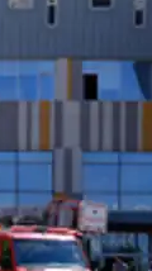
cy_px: 187
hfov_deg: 7.5
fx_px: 1135
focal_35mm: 158
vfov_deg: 13.6
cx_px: -99
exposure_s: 1/640
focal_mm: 39.3
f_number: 7.1
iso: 400
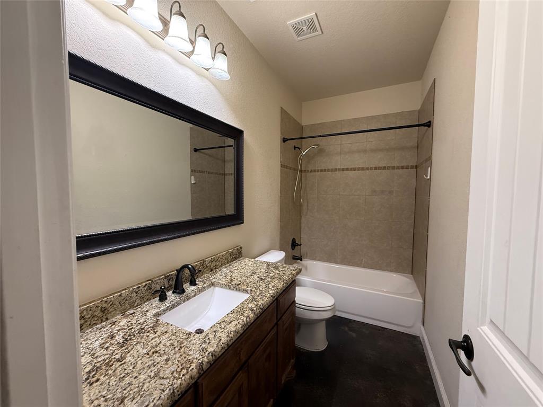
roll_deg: -0.4
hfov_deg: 102.1
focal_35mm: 14
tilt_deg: -2.9
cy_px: 204
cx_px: 272
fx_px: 220
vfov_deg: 85.7
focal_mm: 2.22
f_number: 2.2
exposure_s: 1/60
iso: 250
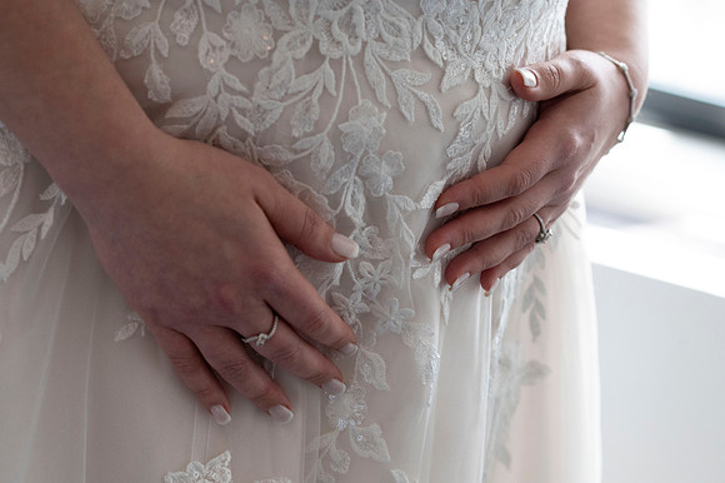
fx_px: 1711
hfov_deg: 23.9
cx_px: 362
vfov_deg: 16.1
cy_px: 242
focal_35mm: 85
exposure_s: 1/1000
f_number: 4
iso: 4000
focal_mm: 85
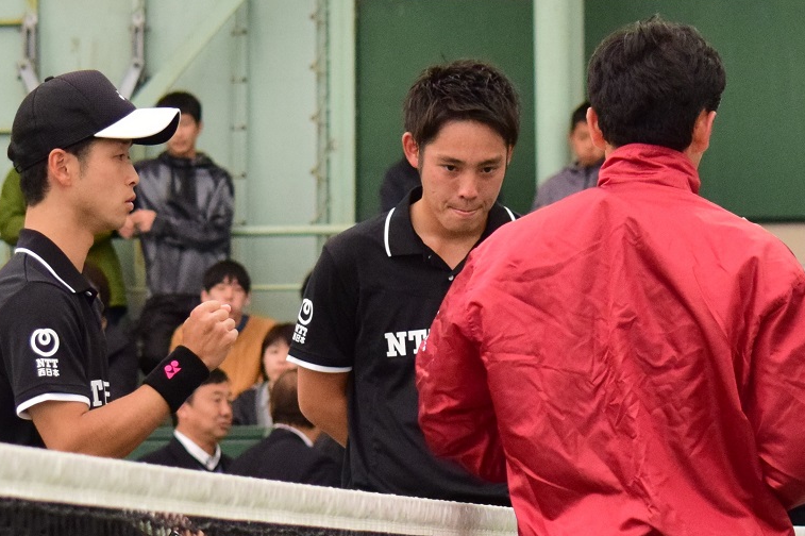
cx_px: 556
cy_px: 438
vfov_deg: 6.4
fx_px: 4783
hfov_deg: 9.6
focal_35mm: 214
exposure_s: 1/1000
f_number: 4.5
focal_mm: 72
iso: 1600
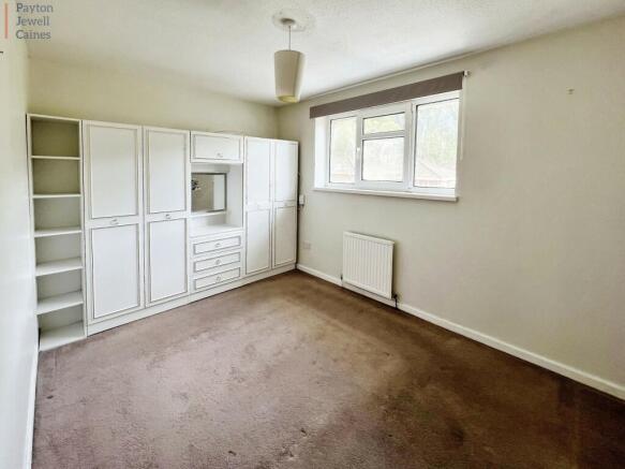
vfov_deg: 89.9
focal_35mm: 13
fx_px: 235
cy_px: 234
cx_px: 312
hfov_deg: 106.2
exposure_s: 1/99
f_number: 1.8
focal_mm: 1.57
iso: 40
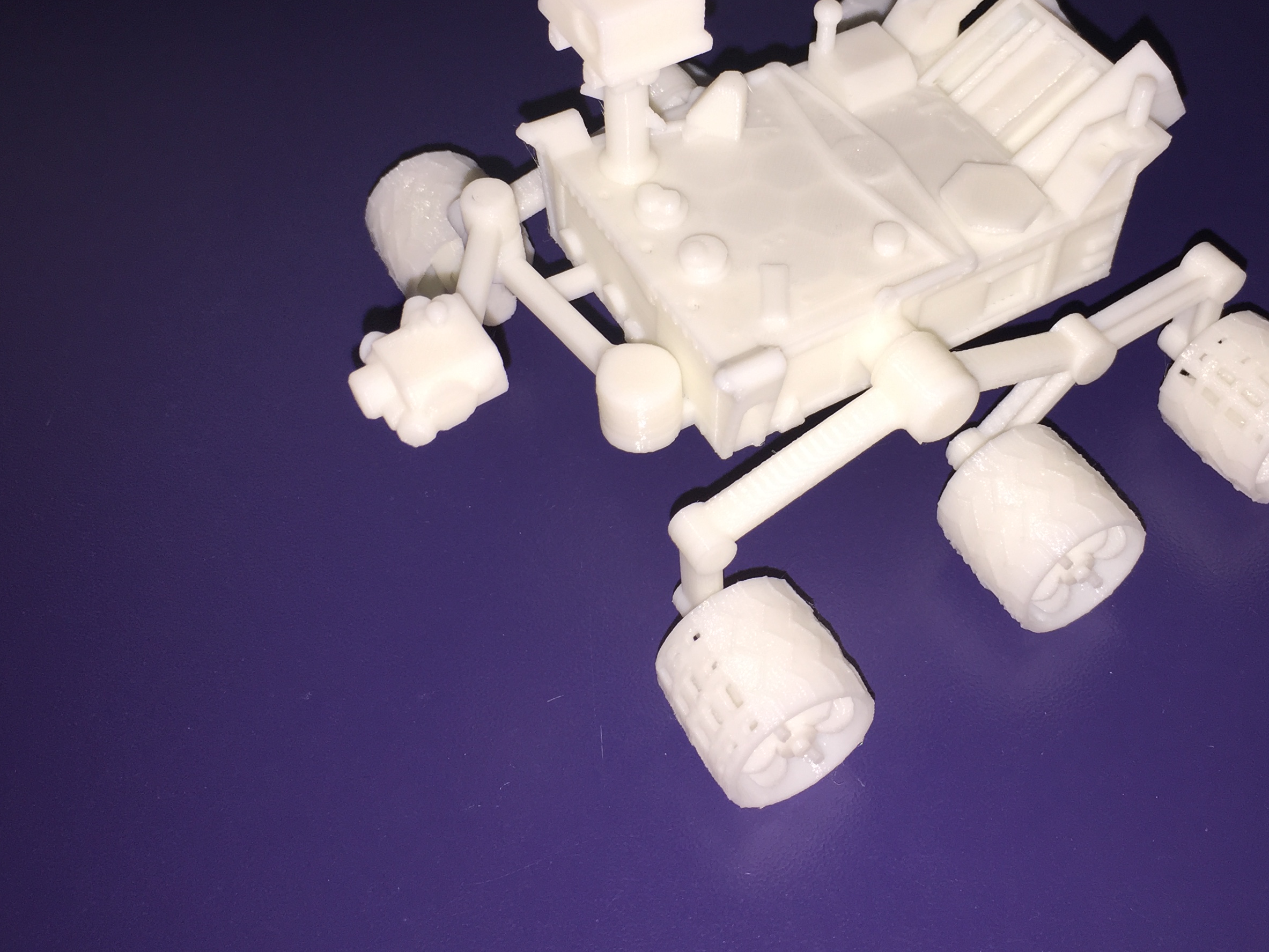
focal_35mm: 40
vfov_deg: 35.6
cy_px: 317
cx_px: 768
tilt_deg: -47.1
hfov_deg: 46.5
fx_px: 1467
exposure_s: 1/103
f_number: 2.2
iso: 32
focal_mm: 4.15
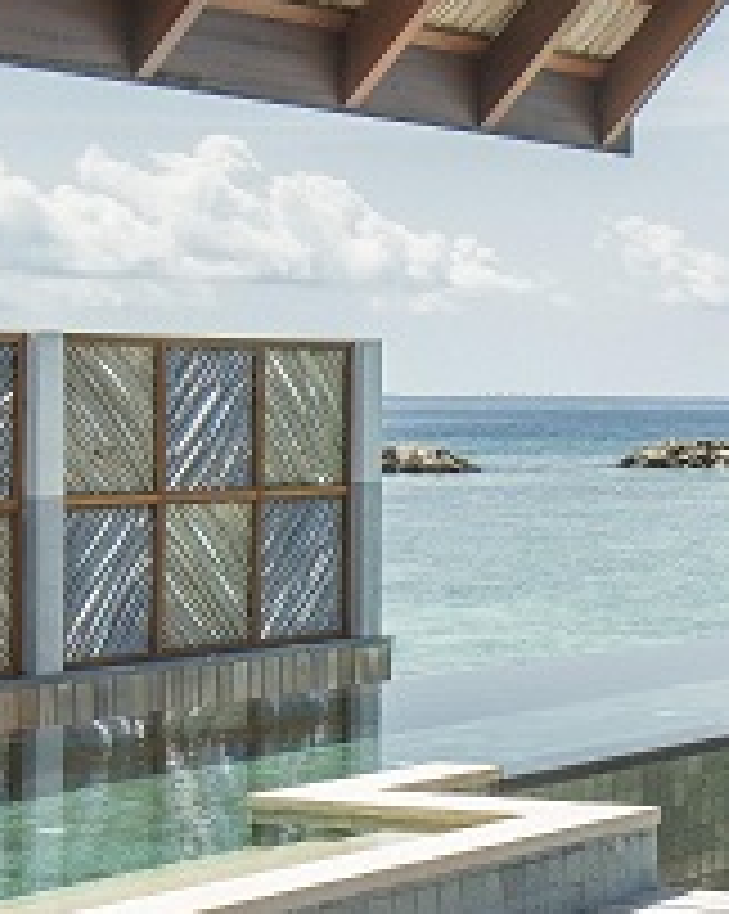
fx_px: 2998
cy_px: 376
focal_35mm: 111
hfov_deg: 12.8
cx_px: 1256
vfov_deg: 17.3
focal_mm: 24
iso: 100
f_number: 11
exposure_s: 1/100
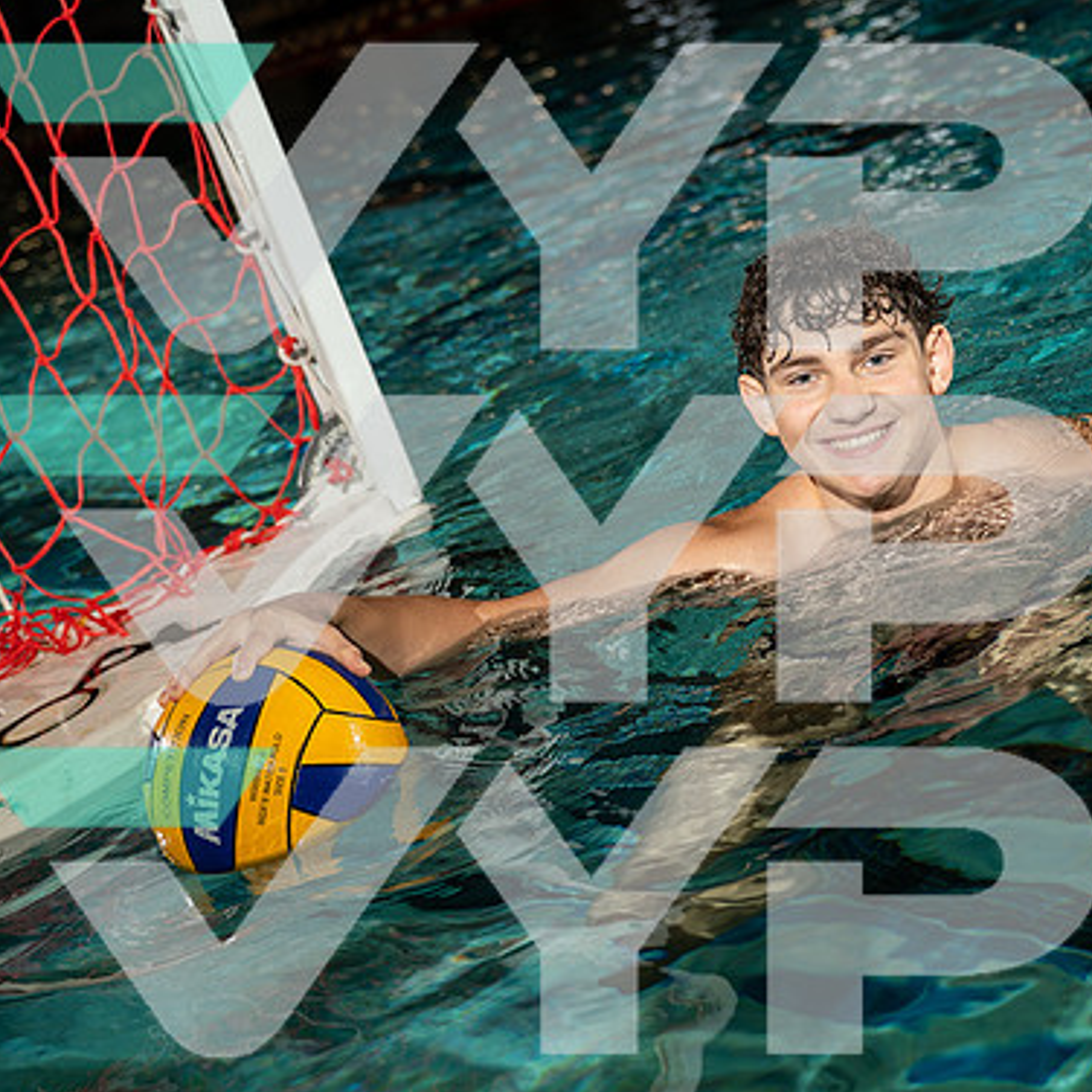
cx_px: 720
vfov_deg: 29.1
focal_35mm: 59
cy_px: 550
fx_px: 2106
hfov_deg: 28.9
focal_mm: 45
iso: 100
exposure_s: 1/250
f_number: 4
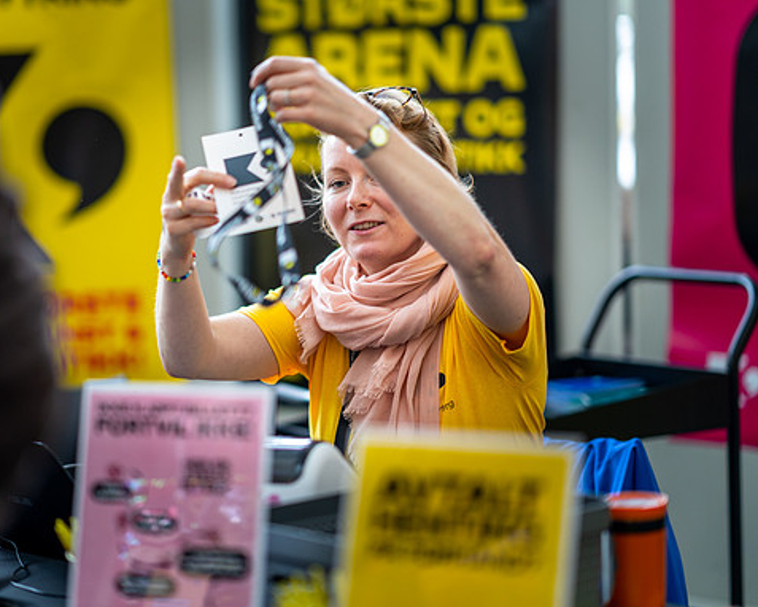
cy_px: 303
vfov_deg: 15.9
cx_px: 300
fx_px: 2177
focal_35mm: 97
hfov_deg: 19.7
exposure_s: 1/200
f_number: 1.4
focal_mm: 85
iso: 400
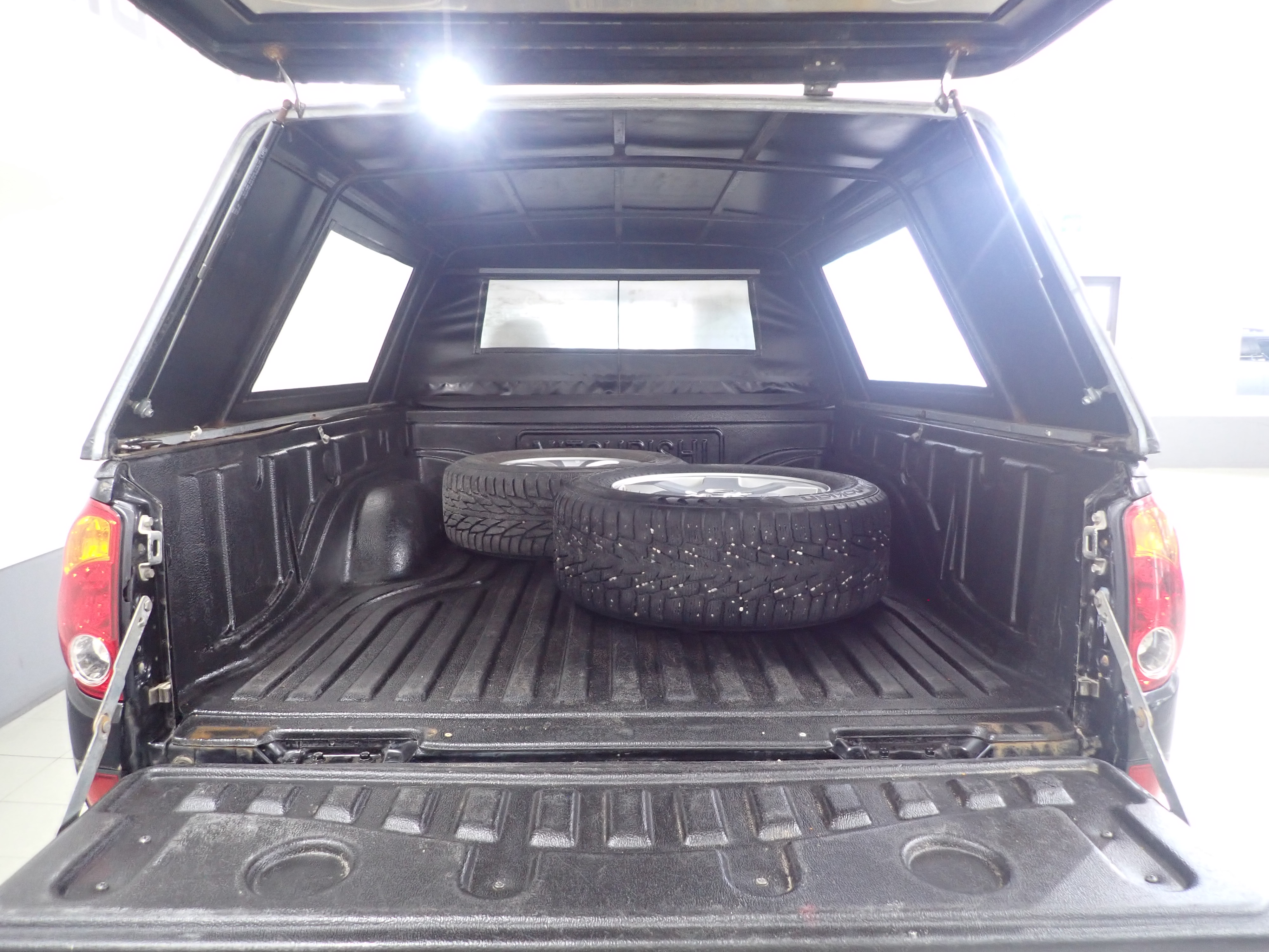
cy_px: 476
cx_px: 634
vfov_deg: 54.9
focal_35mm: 25
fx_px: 916
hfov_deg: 69.4
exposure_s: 1/30
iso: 400
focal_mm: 4.5
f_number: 2
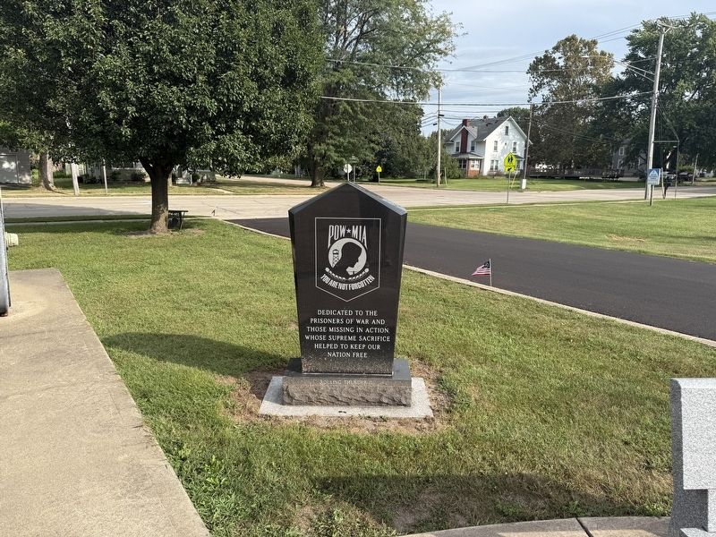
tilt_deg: -10.6
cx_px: 358
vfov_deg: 56.8
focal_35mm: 24
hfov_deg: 71.6
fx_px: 496
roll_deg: -1.7
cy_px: 268
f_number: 1.78
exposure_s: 1/2611
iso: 80
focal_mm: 6.76
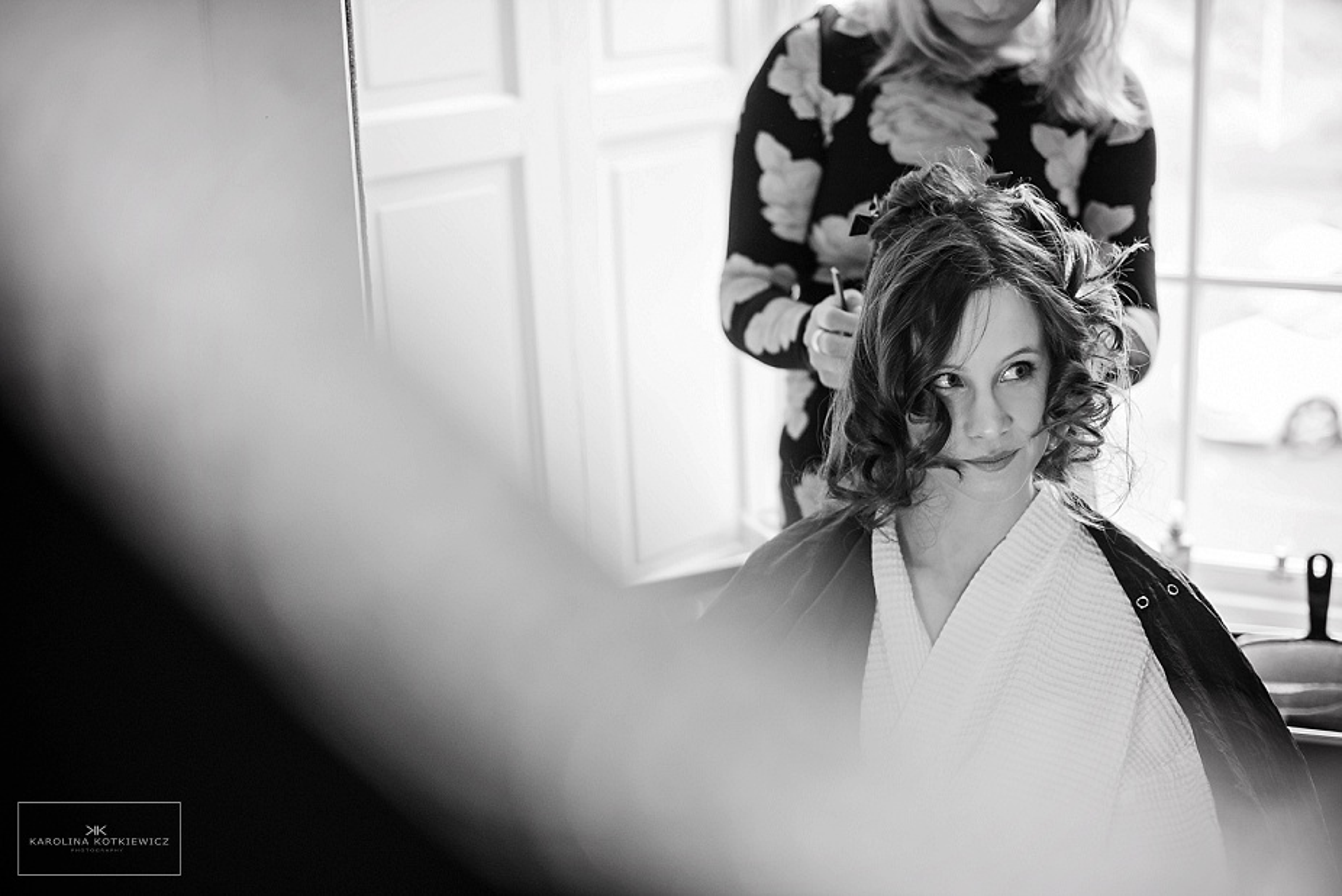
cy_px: 448
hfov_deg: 39.6
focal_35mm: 50
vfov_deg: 27.0
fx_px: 1864
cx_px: 671
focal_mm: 50
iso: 1400
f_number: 2.2
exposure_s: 1/250
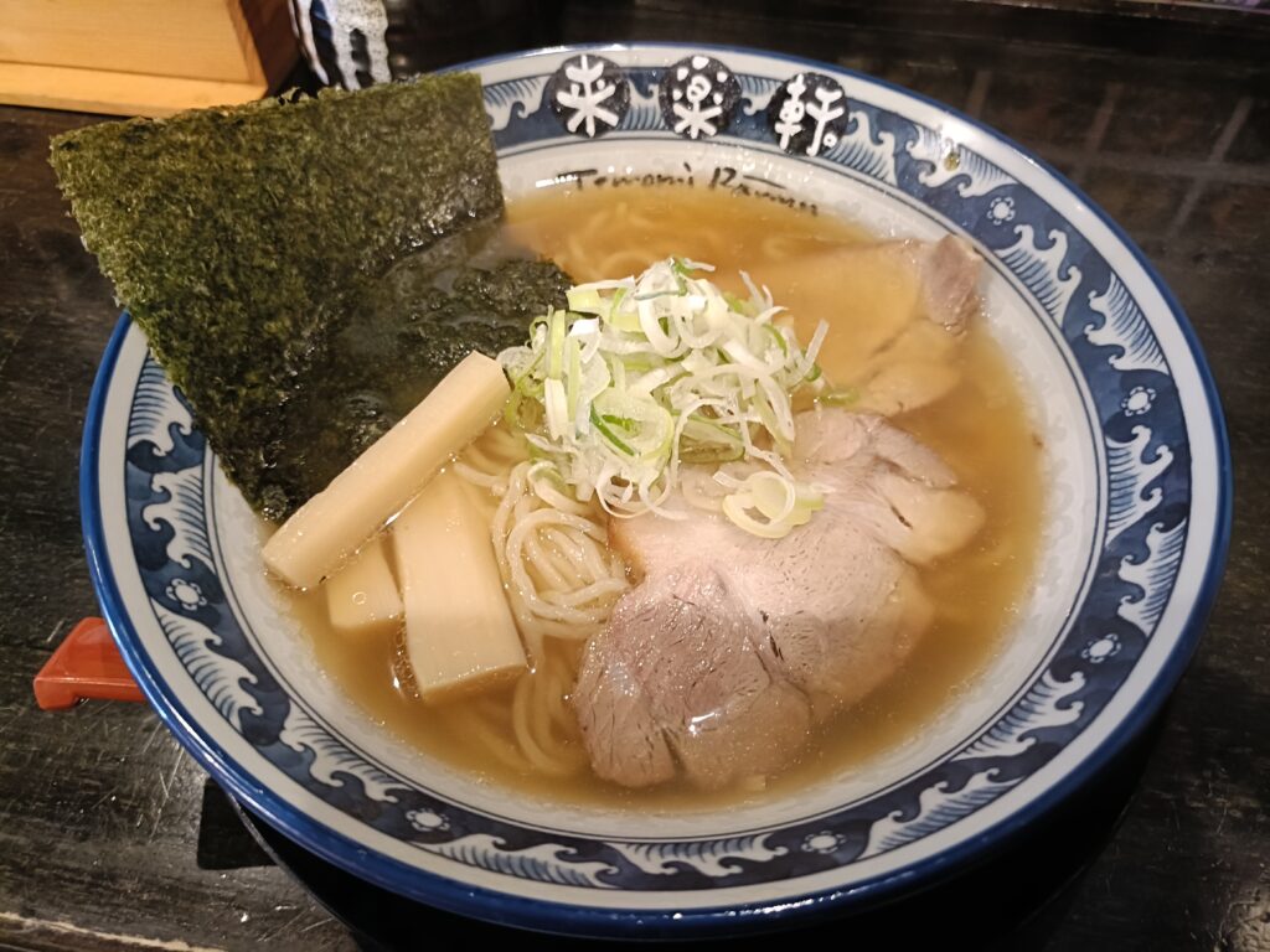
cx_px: 635
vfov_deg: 54.9
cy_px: 476
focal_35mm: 25
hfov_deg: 69.4
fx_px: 917
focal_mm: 4.7
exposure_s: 1/25
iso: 1600
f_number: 1.7
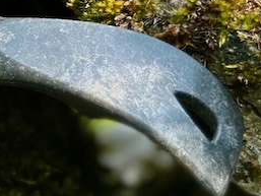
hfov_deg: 7.8
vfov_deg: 6.2
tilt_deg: -43.4
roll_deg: +2.4
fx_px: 1803
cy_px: -14
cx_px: -295
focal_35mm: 239
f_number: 1.78
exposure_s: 1/1848
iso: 80
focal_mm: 6.86
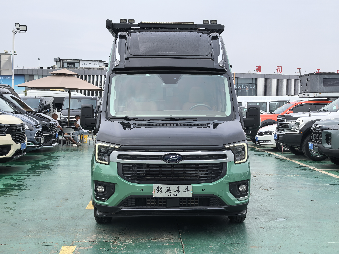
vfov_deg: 27.0
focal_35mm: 54
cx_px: 170
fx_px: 529
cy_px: 127
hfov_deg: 35.5
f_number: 2
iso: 50
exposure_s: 1/1449
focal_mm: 6.98
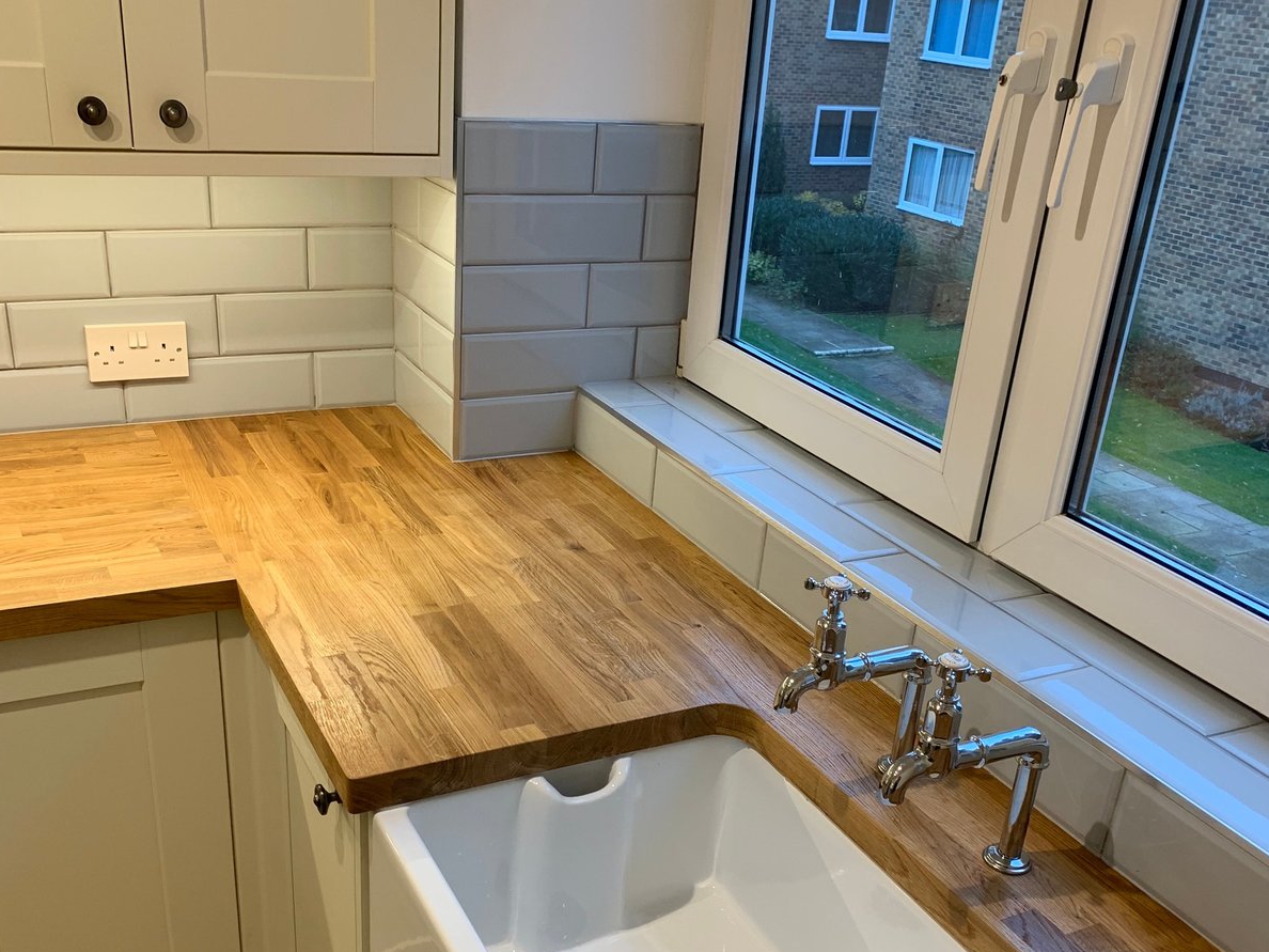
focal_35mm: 35
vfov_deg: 40.2
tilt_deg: -25.5
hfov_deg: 52.6
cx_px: 638
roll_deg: -4.4
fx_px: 1283
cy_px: 632
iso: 50
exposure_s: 1/50
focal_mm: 4.25
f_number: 1.8
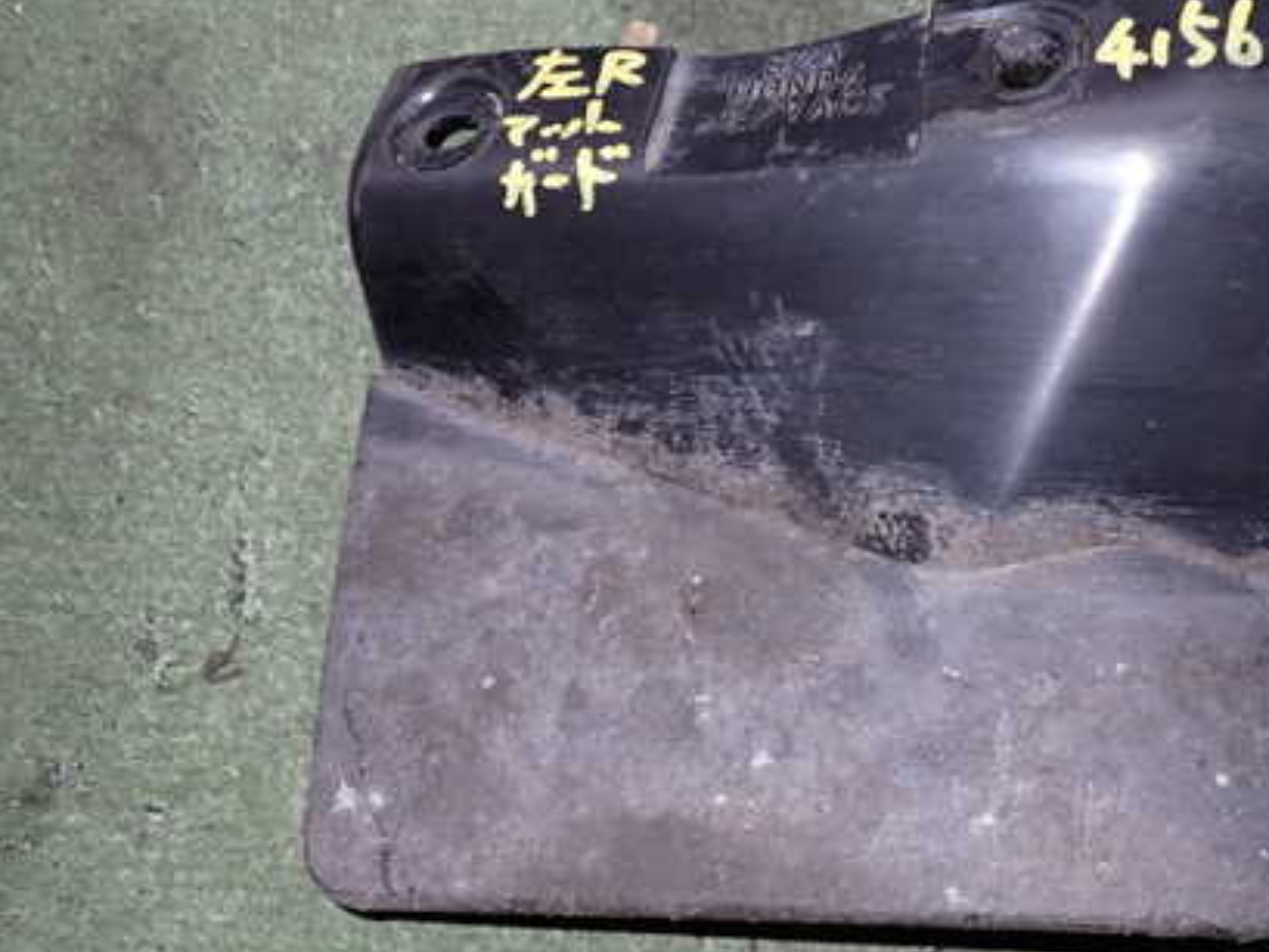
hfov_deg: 42.0
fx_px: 1613
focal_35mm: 44
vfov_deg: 32.9
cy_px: 443
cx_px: 906
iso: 200
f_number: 6.3
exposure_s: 1/30
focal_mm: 5.4
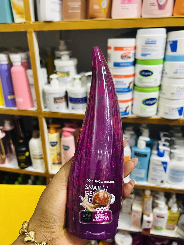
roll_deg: +1.7
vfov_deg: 67.3
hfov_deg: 53.1
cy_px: 122
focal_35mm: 26
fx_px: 184
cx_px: 92
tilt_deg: -24.4
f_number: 1.5
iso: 160
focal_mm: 5.7
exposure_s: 1/50
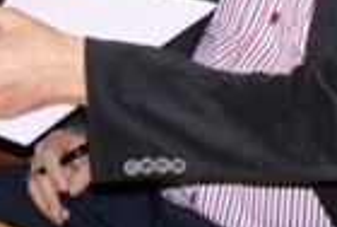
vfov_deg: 7.1
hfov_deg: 10.5
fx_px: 1801
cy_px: -133
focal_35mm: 192
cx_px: -84
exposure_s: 1/60
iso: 400
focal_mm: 28
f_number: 5
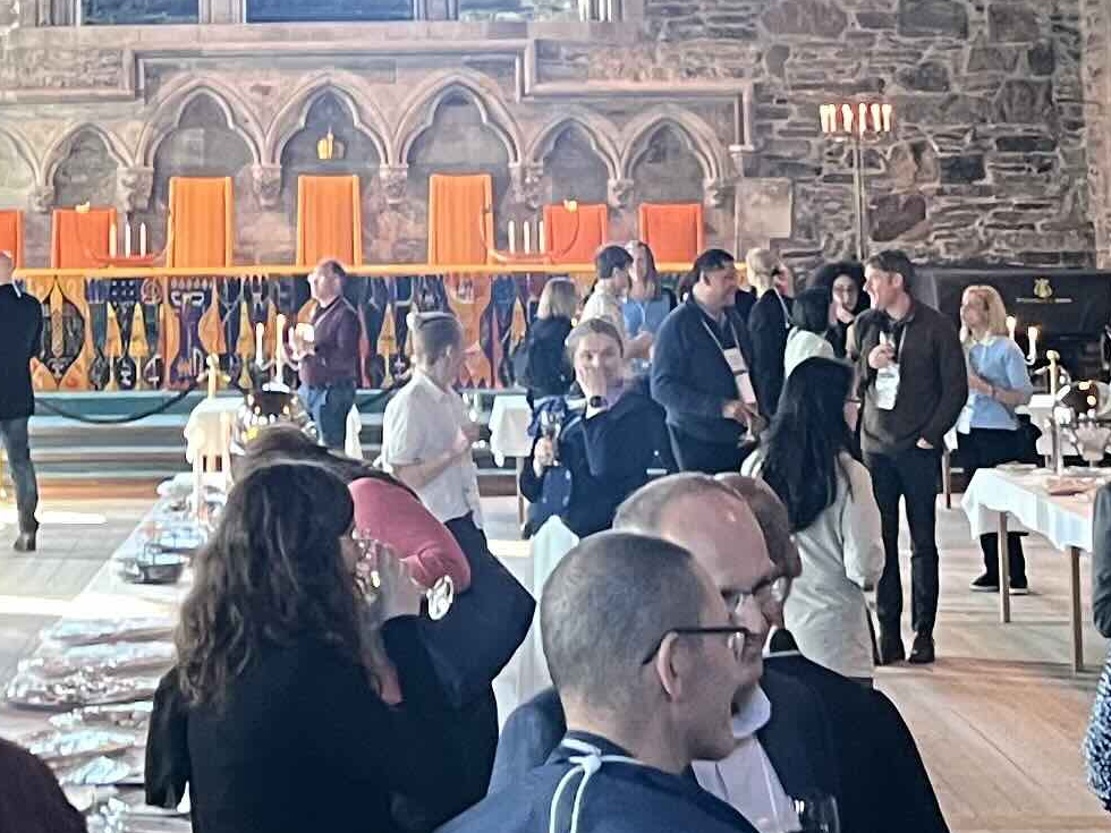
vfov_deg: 13.4
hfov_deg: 18.3
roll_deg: +0.1
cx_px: 371
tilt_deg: +5.4
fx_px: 3434
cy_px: -213
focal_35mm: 107
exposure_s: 1/60
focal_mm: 5.1
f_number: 1.6
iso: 320
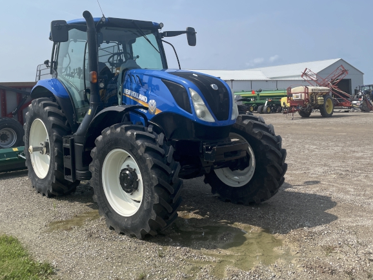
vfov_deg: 39.4
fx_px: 388
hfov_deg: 51.0
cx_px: 147
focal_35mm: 36
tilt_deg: +1.4
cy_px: 106
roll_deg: +0.9
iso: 32
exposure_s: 1/5051
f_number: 1.6
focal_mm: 4.2
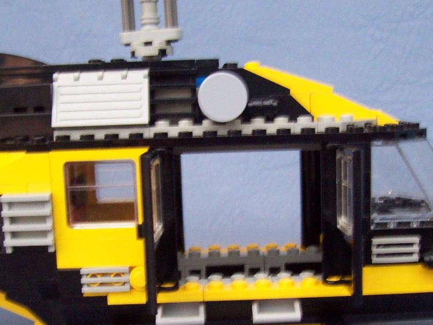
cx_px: 230
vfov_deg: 26.9
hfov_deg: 35.5
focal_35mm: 54
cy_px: 213
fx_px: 676
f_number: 2.8
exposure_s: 1/10
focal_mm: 5.6
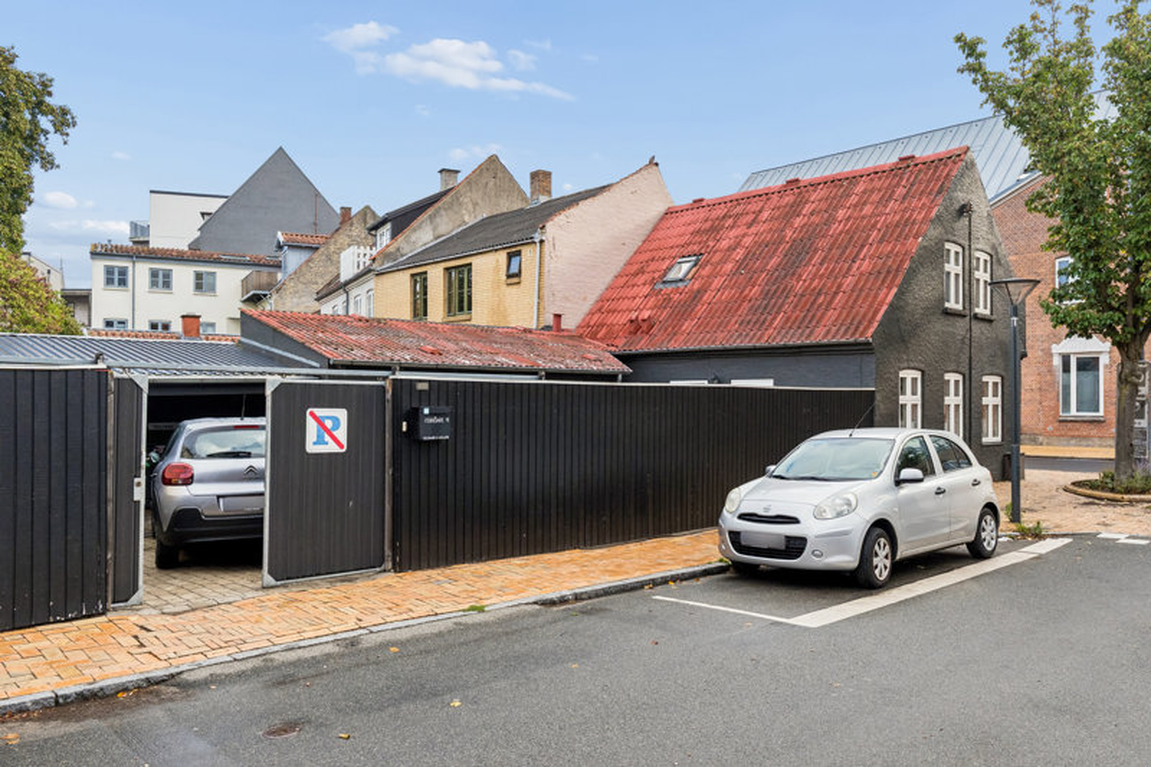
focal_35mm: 28
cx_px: 576
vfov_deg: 46.8
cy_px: 384
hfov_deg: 66.0
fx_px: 887
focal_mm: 18.5
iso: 640
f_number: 8
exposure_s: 1/320
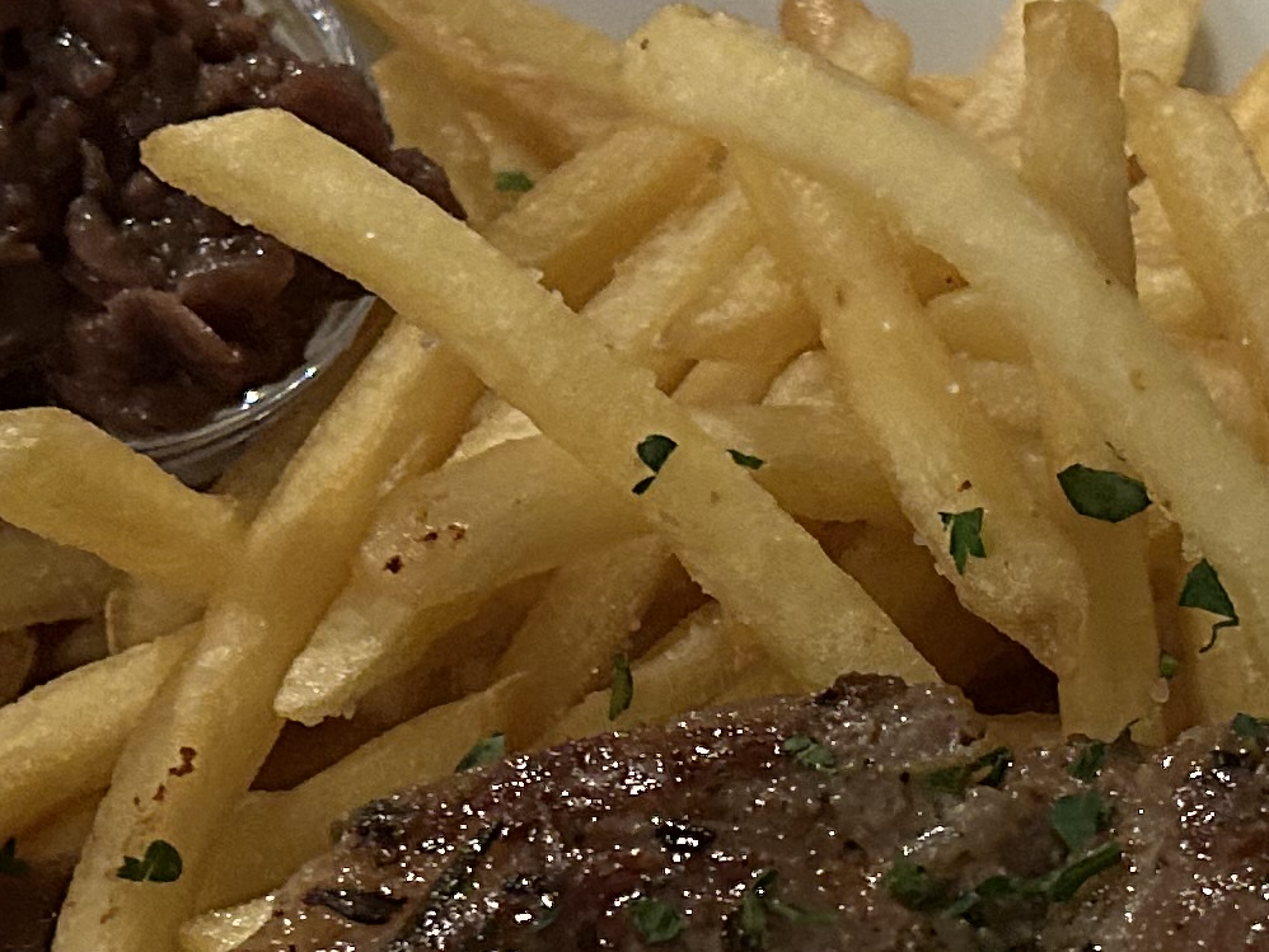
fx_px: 3850
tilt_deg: -41.6
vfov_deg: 14.1
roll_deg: -4.1
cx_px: 935
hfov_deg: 18.6
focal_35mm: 105
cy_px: 675
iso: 500
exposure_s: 1/25
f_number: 1.5
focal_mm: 5.7
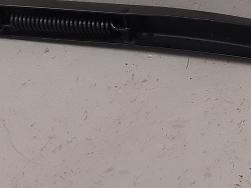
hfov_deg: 17.9
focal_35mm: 107
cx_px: 253
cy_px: 87
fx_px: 775
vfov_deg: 13.8
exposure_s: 1/50
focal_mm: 3.93
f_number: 1.7
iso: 125
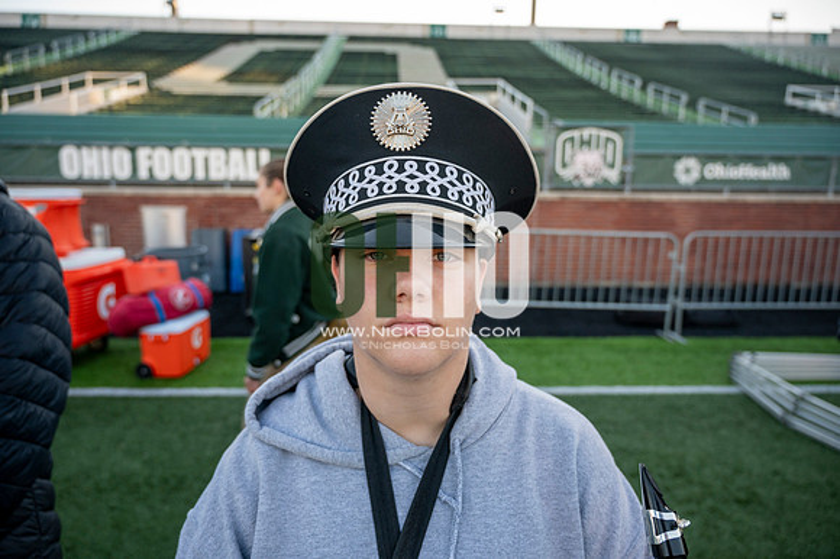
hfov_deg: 73.8
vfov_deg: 53.1
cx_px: 420
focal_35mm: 24
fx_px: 560
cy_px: 280
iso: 500
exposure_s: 1/500
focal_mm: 24
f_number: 4
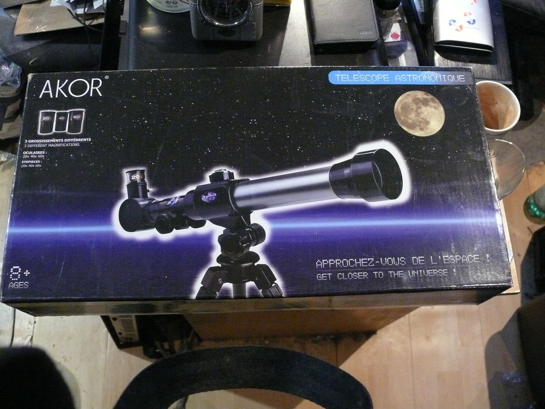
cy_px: 204
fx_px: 551
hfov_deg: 52.6
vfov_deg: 40.7
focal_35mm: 35
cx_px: 272
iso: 800
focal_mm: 7.4
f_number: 2.8
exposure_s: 1/20
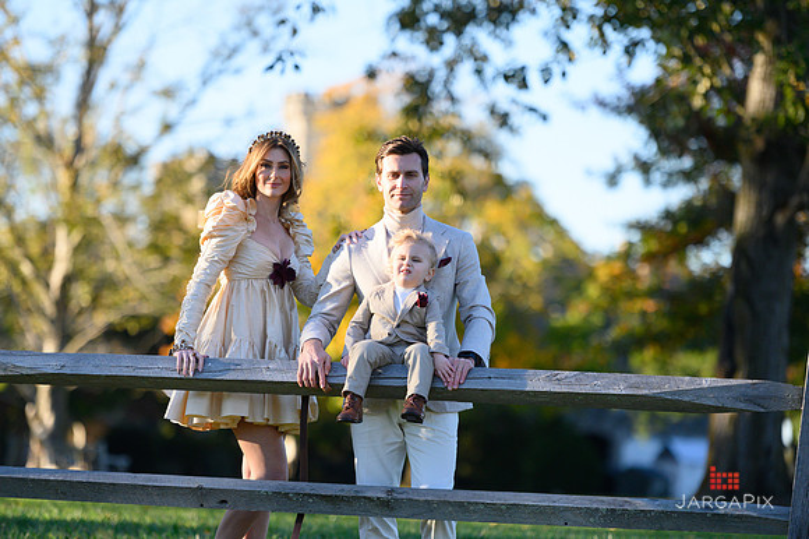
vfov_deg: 8.3
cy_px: 270
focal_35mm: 165
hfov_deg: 12.5
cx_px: 404
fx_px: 3706
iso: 1600
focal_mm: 165
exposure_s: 1/8000
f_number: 3.2
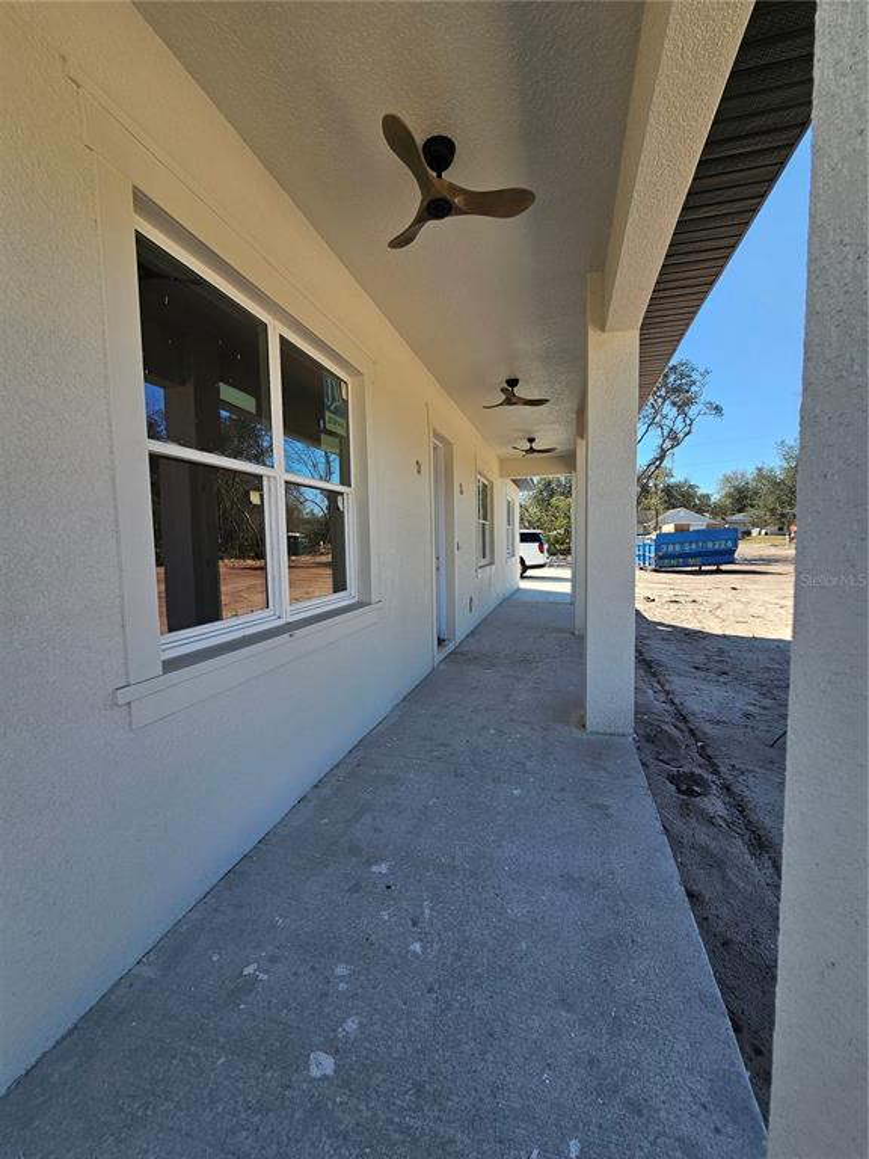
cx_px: 434
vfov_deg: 106.2
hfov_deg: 89.9
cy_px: 580
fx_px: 435
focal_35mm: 13
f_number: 2.2
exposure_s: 1/917
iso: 50
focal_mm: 2.2
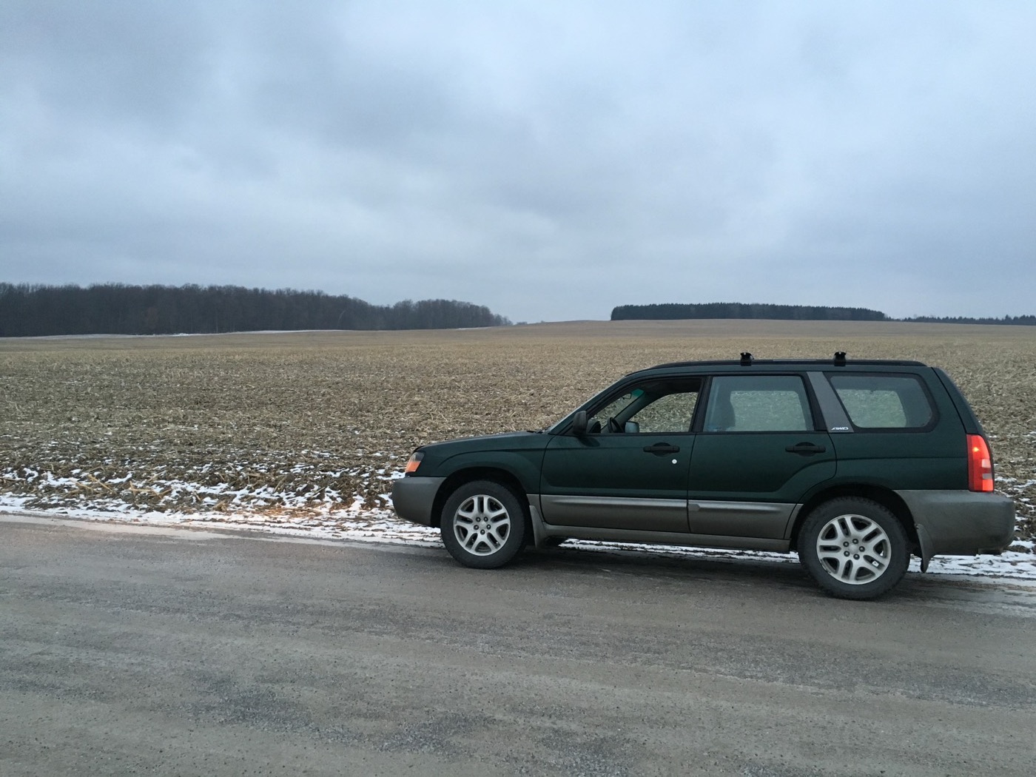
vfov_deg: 48.2
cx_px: 518
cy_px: 388
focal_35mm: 29
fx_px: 868
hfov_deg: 61.7
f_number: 2.2
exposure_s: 1/30
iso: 125
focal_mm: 4.15
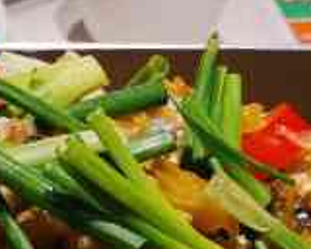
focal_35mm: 115
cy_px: 441
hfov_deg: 16.4
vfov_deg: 12.3
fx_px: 1059
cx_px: 2
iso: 50
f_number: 1.8
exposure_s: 1/132
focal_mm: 4.75
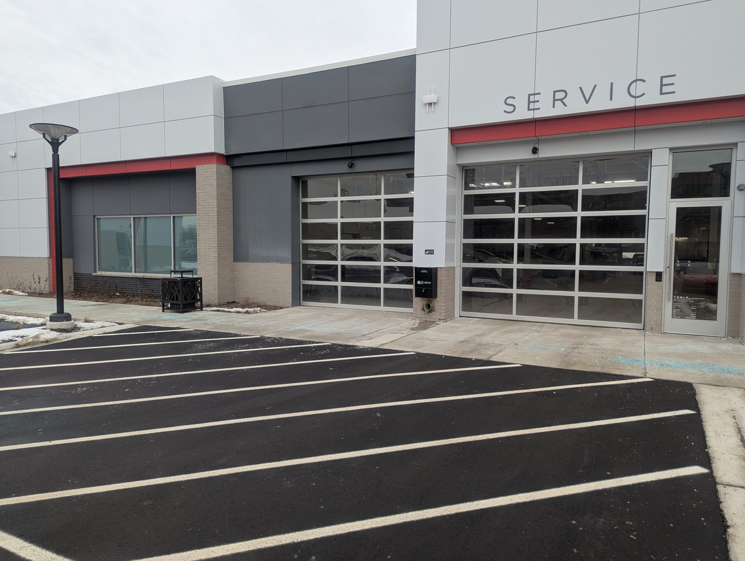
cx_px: 372
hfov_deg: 71.5
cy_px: 280
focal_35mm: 24
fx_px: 517
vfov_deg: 56.9
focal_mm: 6.81
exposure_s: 1/590
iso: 47
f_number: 1.85
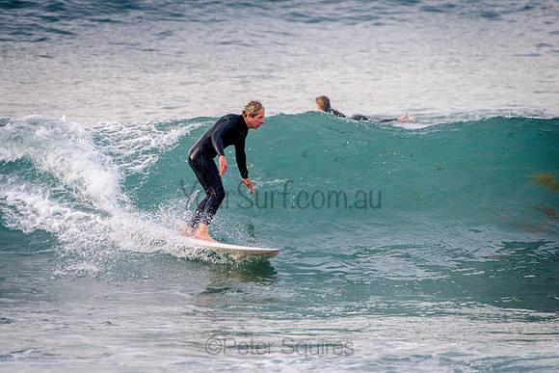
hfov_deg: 3.4
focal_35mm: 612
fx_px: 9511
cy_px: 164
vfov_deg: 2.2
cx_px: 221
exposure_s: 1/2000
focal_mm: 500
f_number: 5.6
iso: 1000
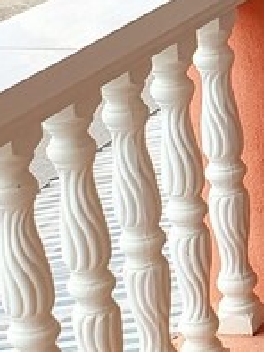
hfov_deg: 10.1
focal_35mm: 135
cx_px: 555
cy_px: 55
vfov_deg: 14.5
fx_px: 1371
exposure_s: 1/286
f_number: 2.4
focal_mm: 4.32
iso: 50
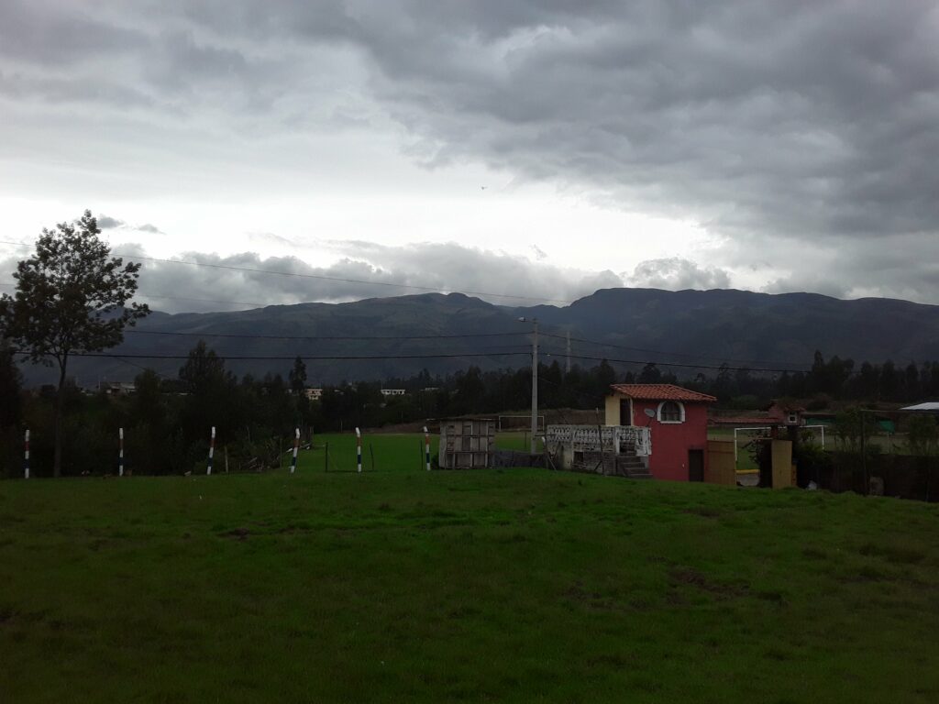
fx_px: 841
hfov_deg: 58.4
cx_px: 470
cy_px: 352
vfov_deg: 45.4
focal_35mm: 31
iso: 40
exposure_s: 1/1560
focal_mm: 3.3
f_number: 2.2
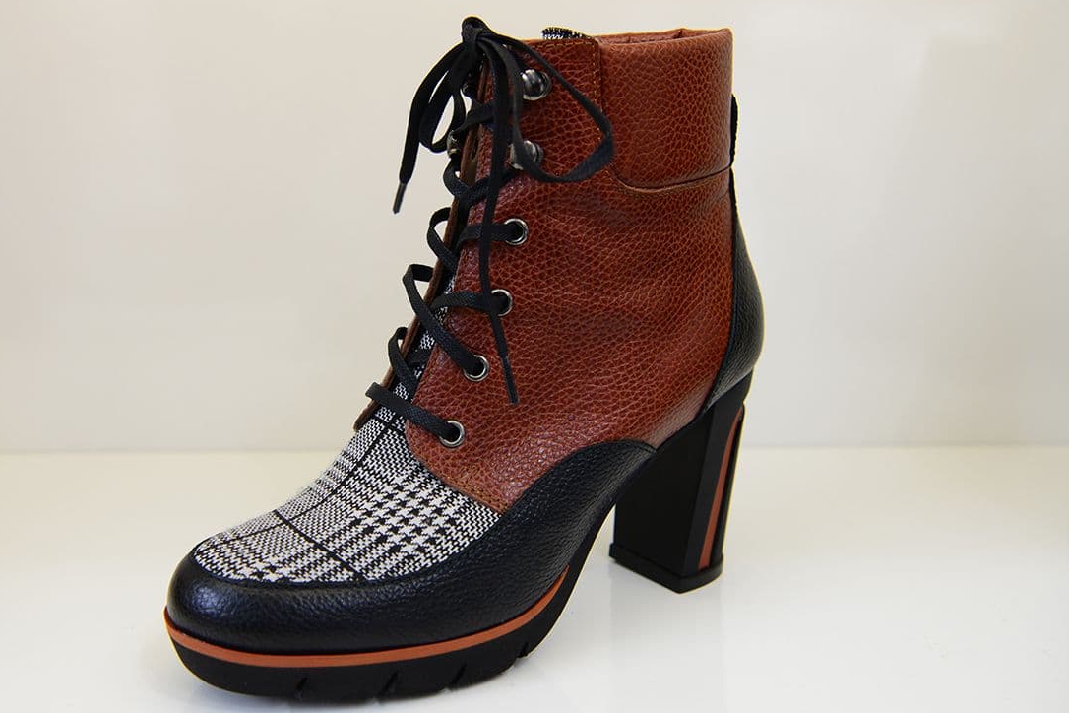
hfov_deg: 46.4
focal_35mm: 42
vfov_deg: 31.9
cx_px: 507
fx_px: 1247
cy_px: 367
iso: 640
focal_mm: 38
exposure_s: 1/250
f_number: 5.6
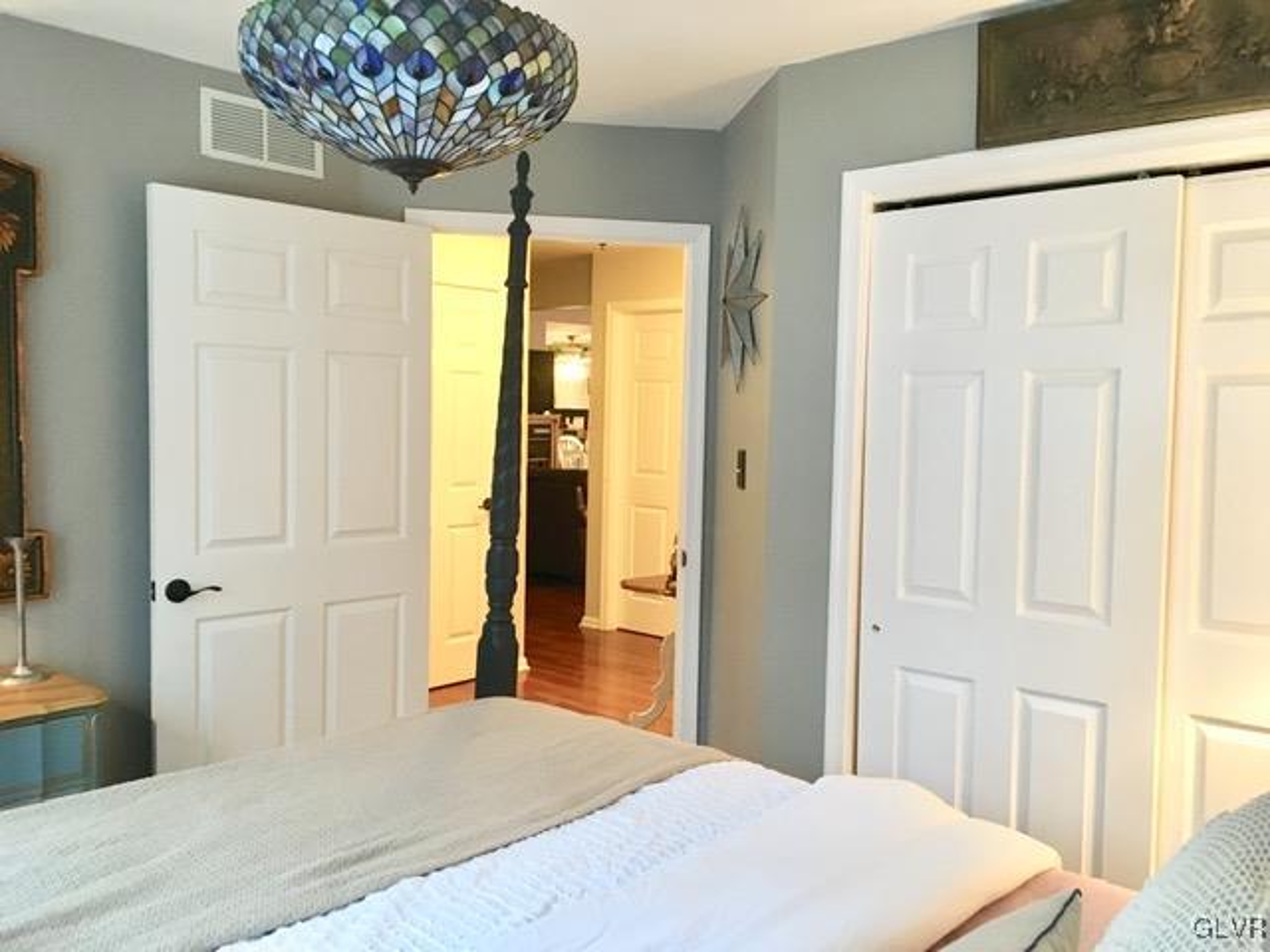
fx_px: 1064
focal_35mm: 29
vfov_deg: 48.2
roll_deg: -1.4
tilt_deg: -2.6
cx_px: 635
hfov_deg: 61.7
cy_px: 476
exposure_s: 1/30
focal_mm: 4.15
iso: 200
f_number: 2.2
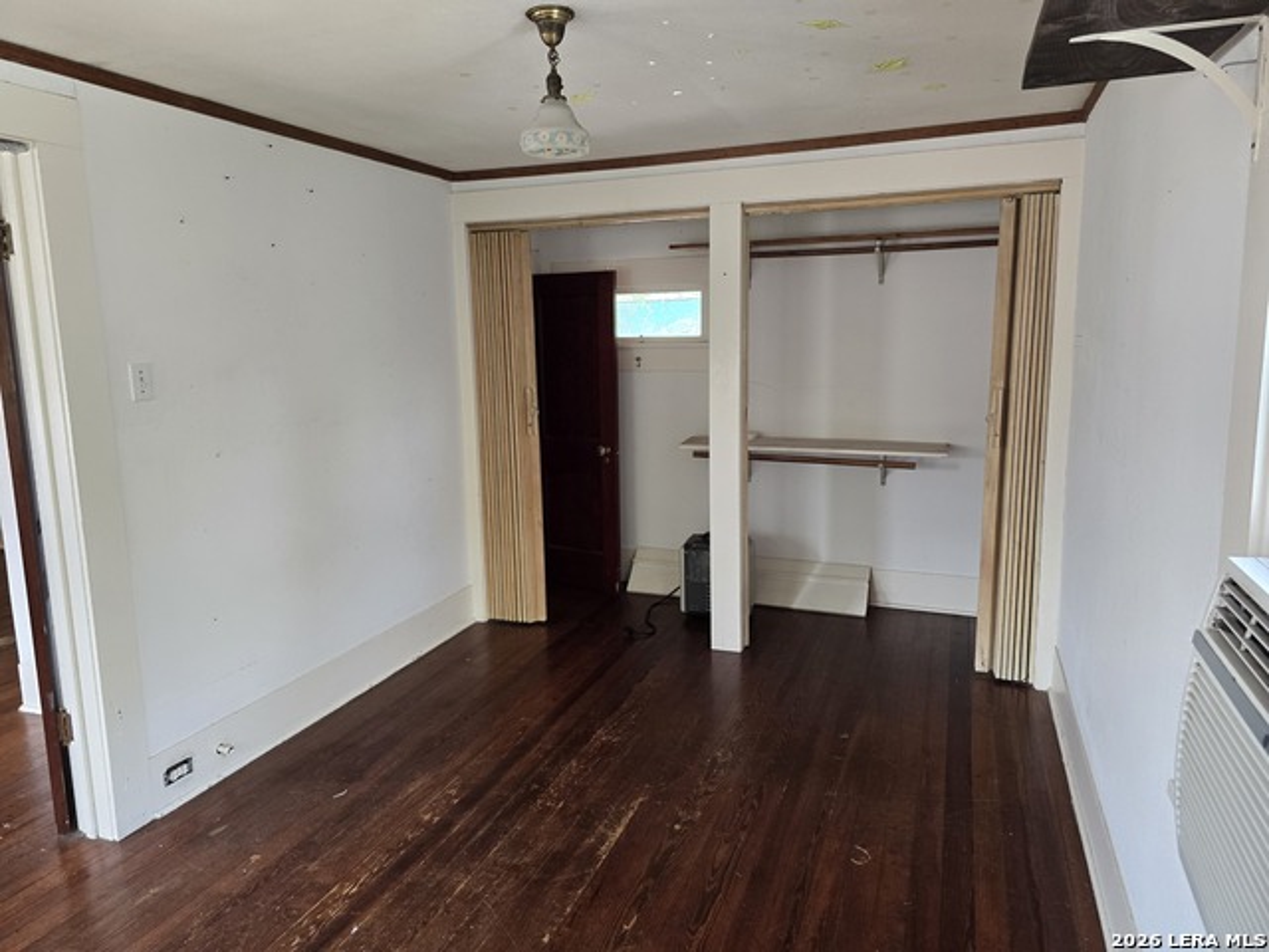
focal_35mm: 23
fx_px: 843
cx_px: 634
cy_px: 476
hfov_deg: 73.9
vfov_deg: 58.9
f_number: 1.7
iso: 250
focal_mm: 6.3
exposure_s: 1/120
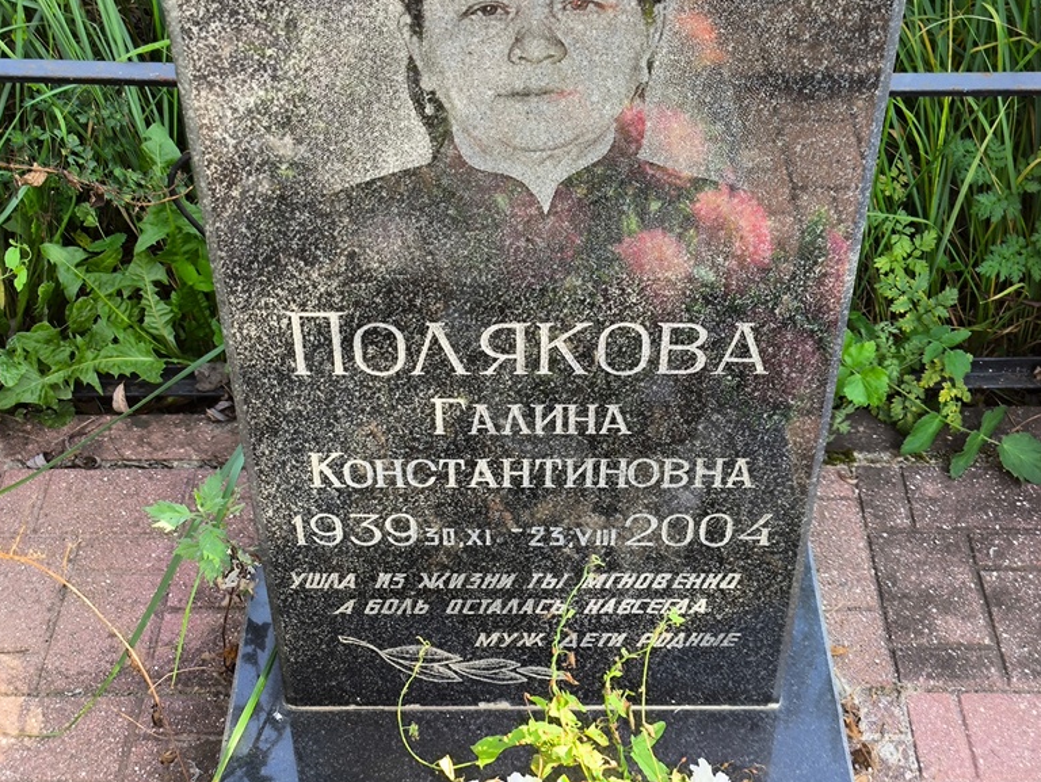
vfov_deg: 28.1
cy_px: 401
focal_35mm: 52
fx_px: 1565
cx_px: 505
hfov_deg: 36.8
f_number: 1.7
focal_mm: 4.71
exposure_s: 1/125
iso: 50
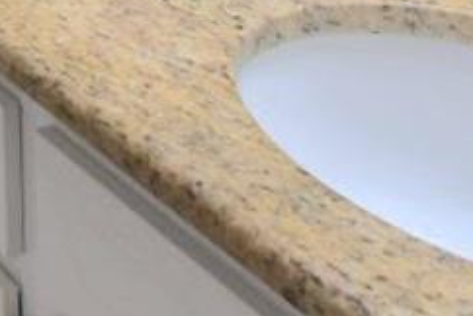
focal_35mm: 99
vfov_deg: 10.8
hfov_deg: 16.6
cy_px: -544
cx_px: -414
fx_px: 1302
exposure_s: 1/161
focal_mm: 10
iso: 400
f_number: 6.3
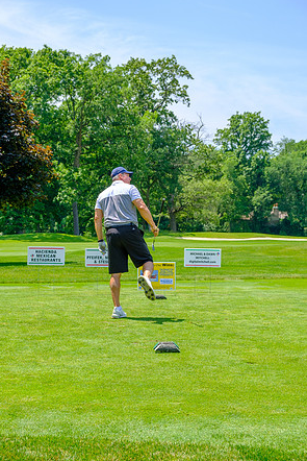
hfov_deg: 24.6
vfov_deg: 36.2
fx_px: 703
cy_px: 230
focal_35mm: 55
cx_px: 152
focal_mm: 35.8
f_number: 5
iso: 200
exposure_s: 1/500
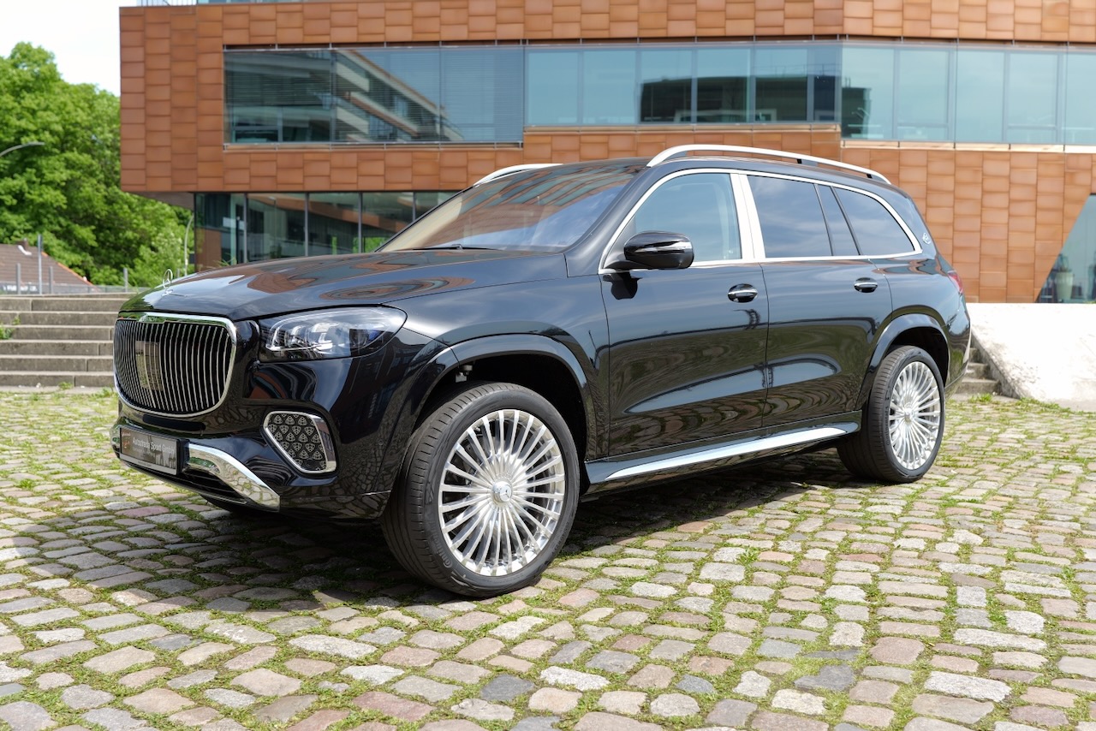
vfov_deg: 37.9
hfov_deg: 54.4
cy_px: 366
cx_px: 548
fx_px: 1066
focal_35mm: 35
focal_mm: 35
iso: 100
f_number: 4
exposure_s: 1/250
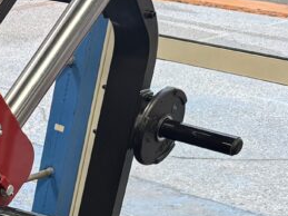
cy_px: 282
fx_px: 823
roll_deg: +0.5
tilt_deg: -28.2
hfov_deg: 16.1
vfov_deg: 14.3
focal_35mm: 99
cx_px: -259
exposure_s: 1/50
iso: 320
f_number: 1.78
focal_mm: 6.76
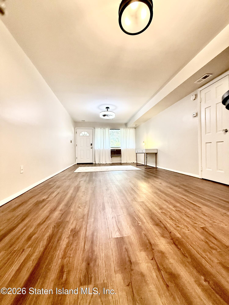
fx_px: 123
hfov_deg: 85.7
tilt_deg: +1.8
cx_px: 114
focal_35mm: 14
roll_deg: +1.0
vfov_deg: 102.1
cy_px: 152
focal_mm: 2.22
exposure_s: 1/120
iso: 500
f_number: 2.2
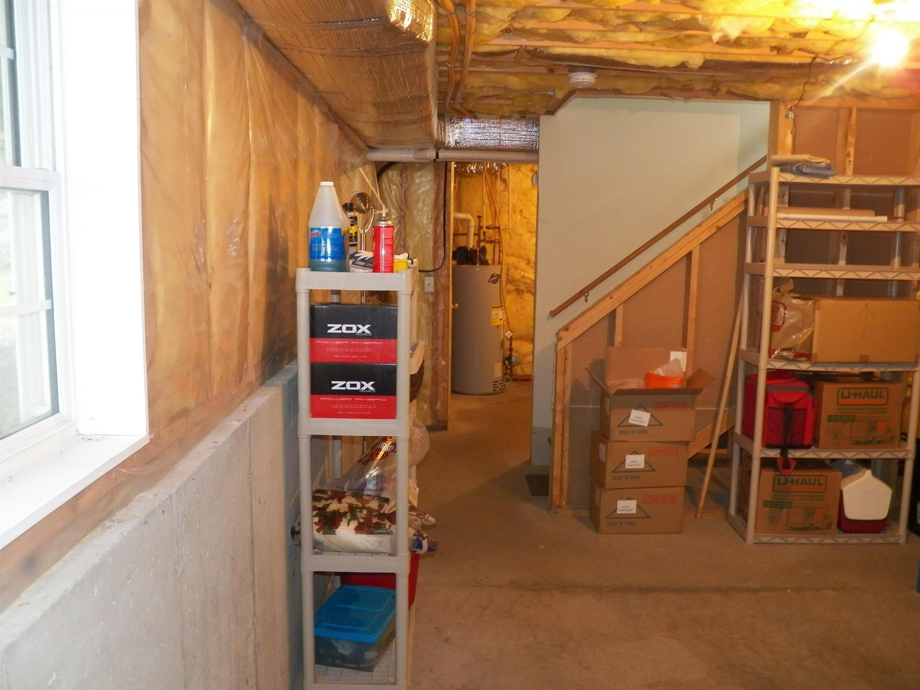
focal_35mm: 31
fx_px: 824
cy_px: 345
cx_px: 460
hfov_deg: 58.4
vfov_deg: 45.4
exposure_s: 1/30
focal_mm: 5.5
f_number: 2.8
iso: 400
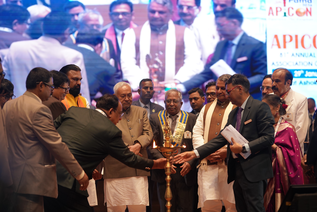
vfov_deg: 16.1
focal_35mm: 85
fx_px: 748
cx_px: 158
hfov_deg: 23.9
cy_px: 106
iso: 1600
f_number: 2
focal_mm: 85
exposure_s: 1/400
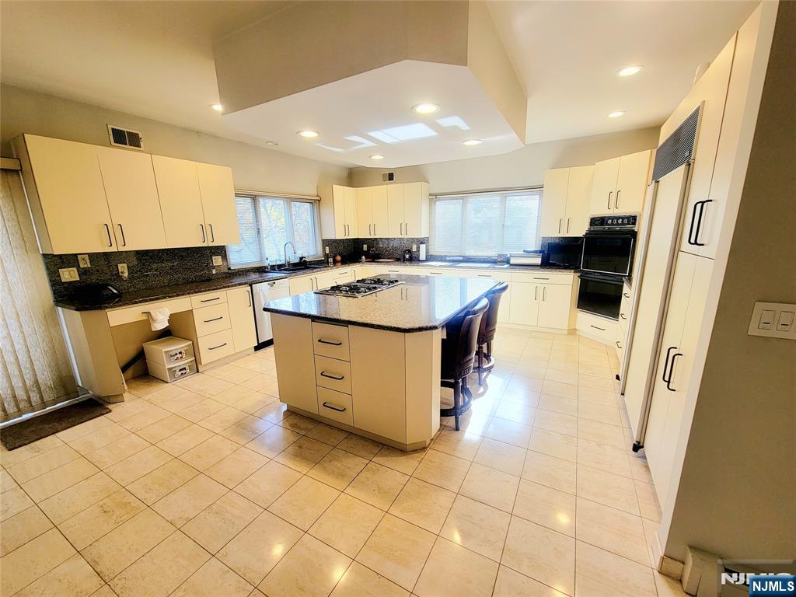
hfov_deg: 106.2
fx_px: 299
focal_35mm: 13
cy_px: 298
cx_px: 398
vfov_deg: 89.9
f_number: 2.2
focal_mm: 2.2
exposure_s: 1/120
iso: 64
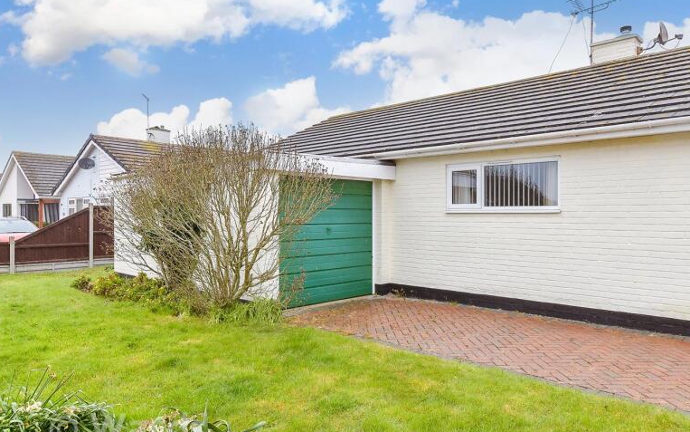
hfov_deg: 70.4
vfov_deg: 47.6
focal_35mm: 26
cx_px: 350
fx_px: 489
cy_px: 217
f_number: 8
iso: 160
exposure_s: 1/100
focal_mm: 13
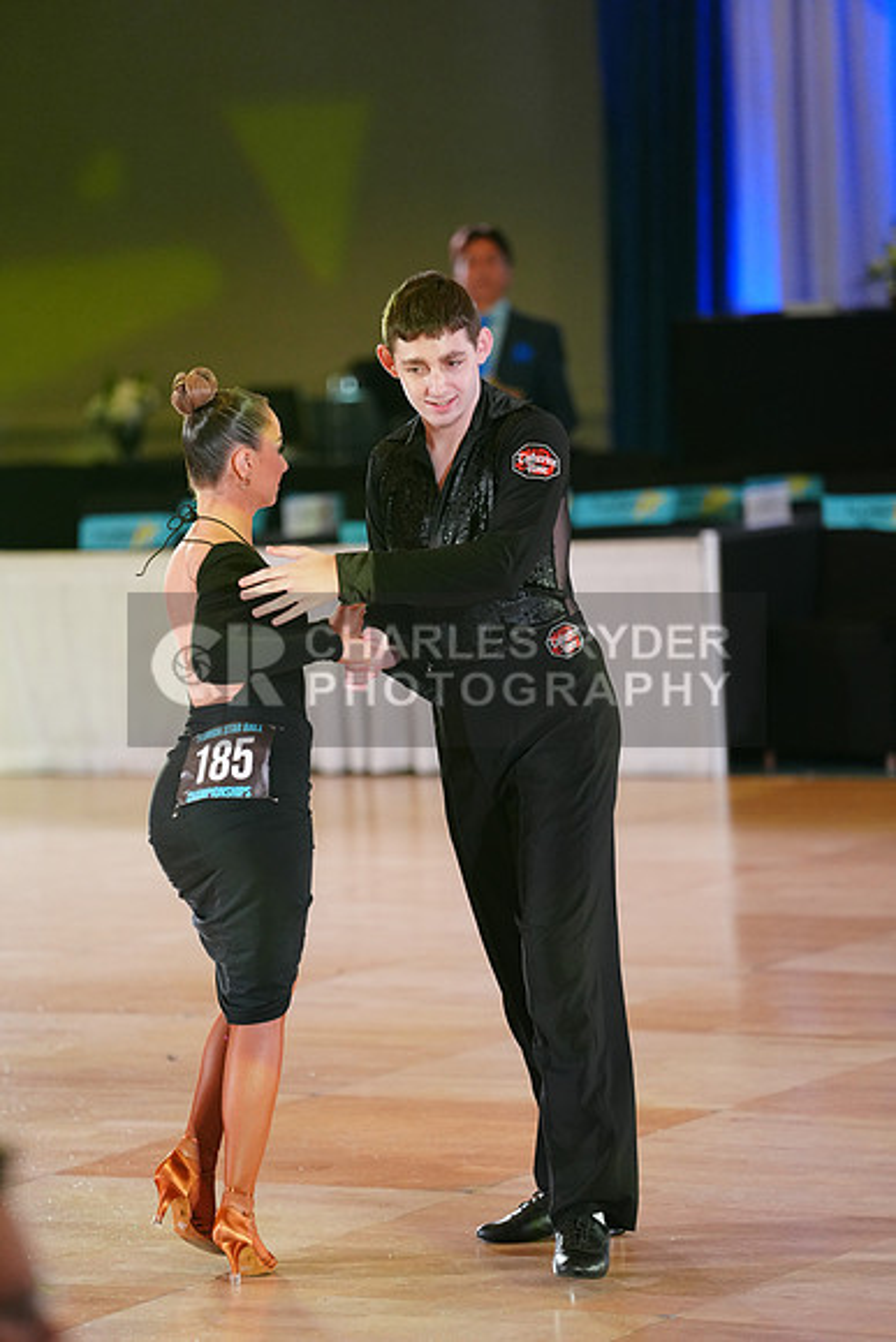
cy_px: 671
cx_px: 448
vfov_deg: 12.3
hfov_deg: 8.2
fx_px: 6230
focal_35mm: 167
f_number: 2.8
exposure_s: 1/500
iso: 2500
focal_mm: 167
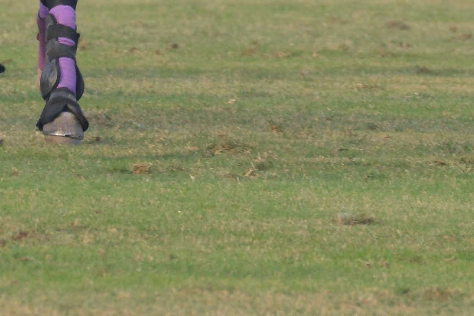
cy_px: -302
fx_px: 36912
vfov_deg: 0.5
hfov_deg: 0.7
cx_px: 26
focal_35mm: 2803
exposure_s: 1/640
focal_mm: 500
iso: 1250
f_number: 10
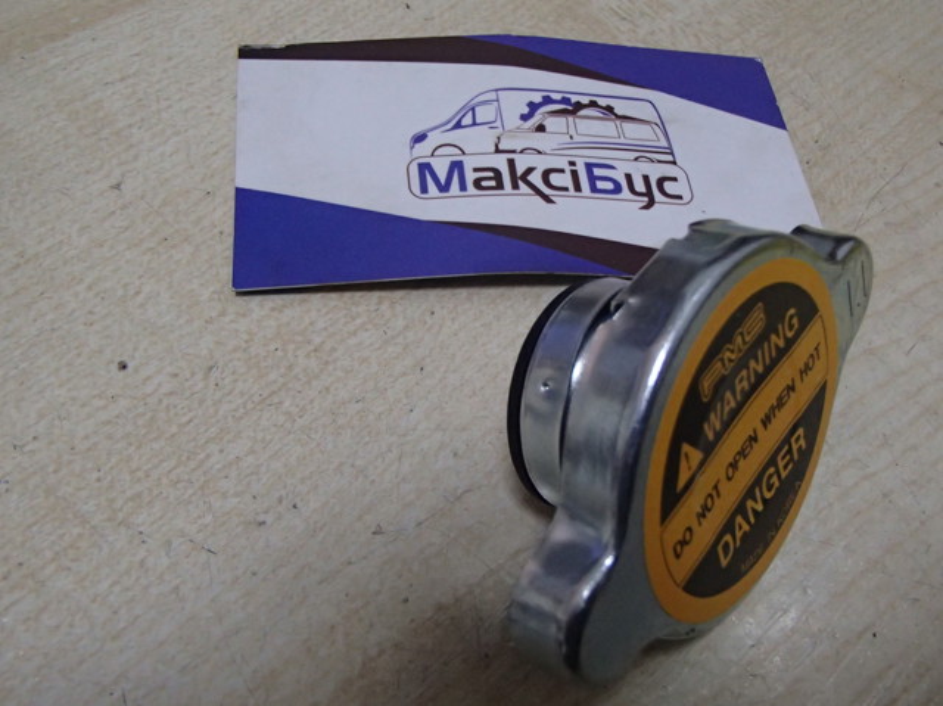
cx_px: 472
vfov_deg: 38.6
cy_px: 353
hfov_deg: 50.2
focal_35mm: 37
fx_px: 1007
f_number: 4.7
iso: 800
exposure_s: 1/80
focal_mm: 6.64
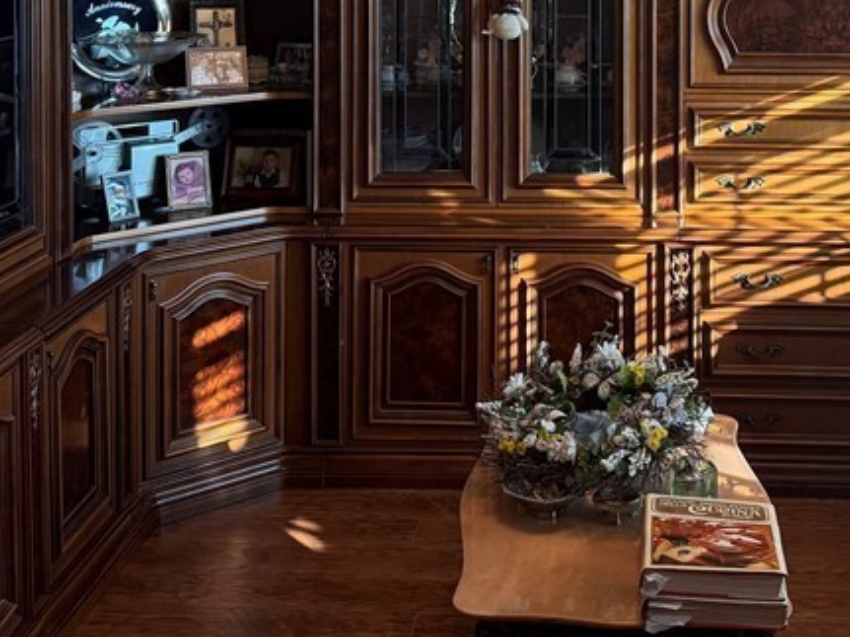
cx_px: 538
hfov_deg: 33.6
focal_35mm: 57
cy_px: -49
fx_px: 1399
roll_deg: +0.1
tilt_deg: -1.2
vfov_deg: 24.1
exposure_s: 1/120
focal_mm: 6.76
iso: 250
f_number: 1.78
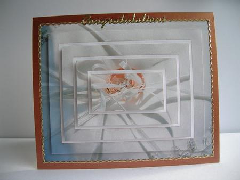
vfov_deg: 40.7
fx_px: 243
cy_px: 90
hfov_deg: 52.6
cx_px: 120
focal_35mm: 35
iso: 50
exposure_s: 1/134
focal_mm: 5.4
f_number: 2.8
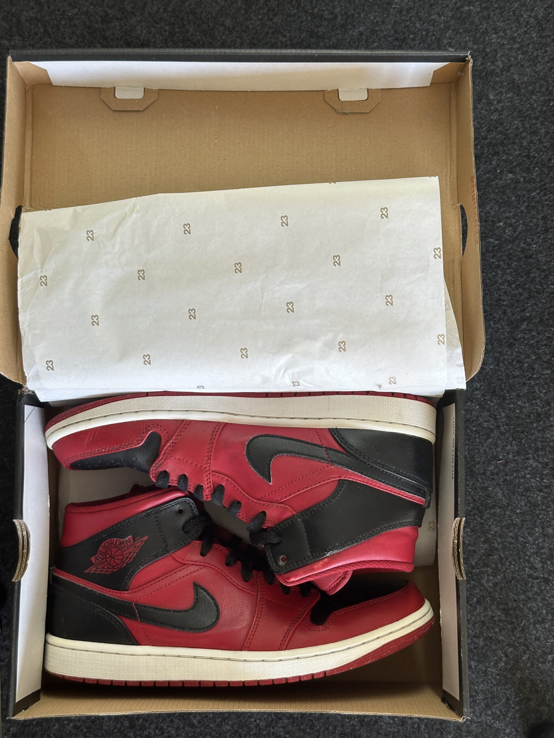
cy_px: 369
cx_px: 277
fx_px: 1024
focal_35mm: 48
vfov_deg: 39.7
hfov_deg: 30.3
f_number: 1.78
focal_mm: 6.86
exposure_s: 1/50
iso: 64
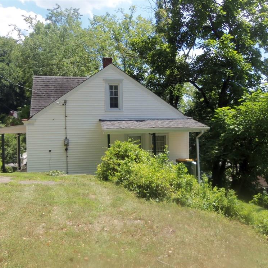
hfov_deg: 48.3
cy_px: 138
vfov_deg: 48.4
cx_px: 153
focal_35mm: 34
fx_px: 298
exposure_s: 1/320
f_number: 3.9
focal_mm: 5.1
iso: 64
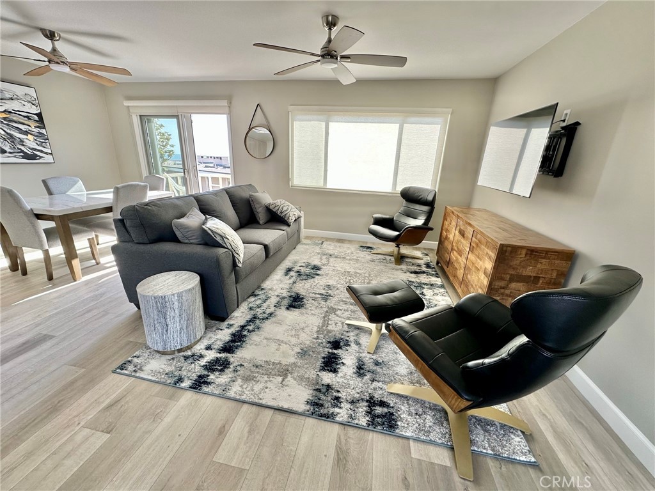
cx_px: 328
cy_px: 246
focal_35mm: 14
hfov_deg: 102.1
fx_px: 265
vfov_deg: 85.7
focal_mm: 2.22
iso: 40
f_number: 2.2
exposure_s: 1/190
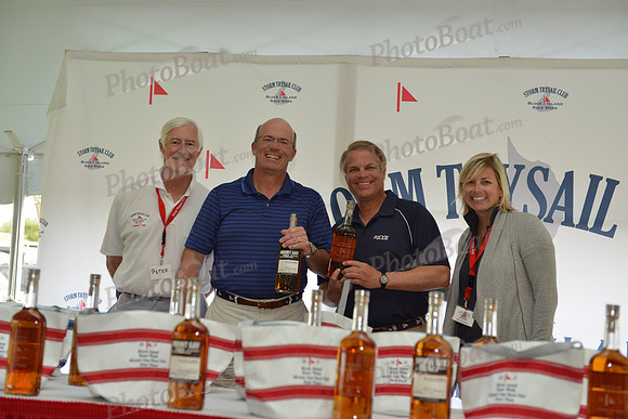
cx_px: 314
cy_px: 210
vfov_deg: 21.9
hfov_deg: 32.4
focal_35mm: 62
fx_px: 1082
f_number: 4
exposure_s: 1/320
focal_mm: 62
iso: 1600
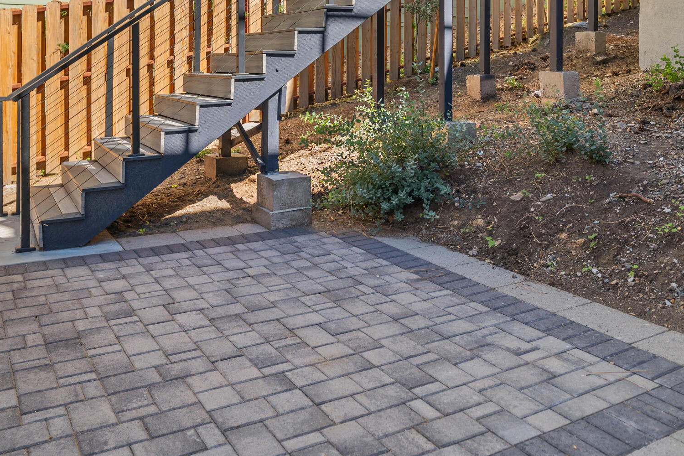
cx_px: 325
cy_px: 55
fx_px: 608
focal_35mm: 32
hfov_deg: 58.7
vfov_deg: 38.6
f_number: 1.8
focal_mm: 16
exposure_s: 1/500
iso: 100
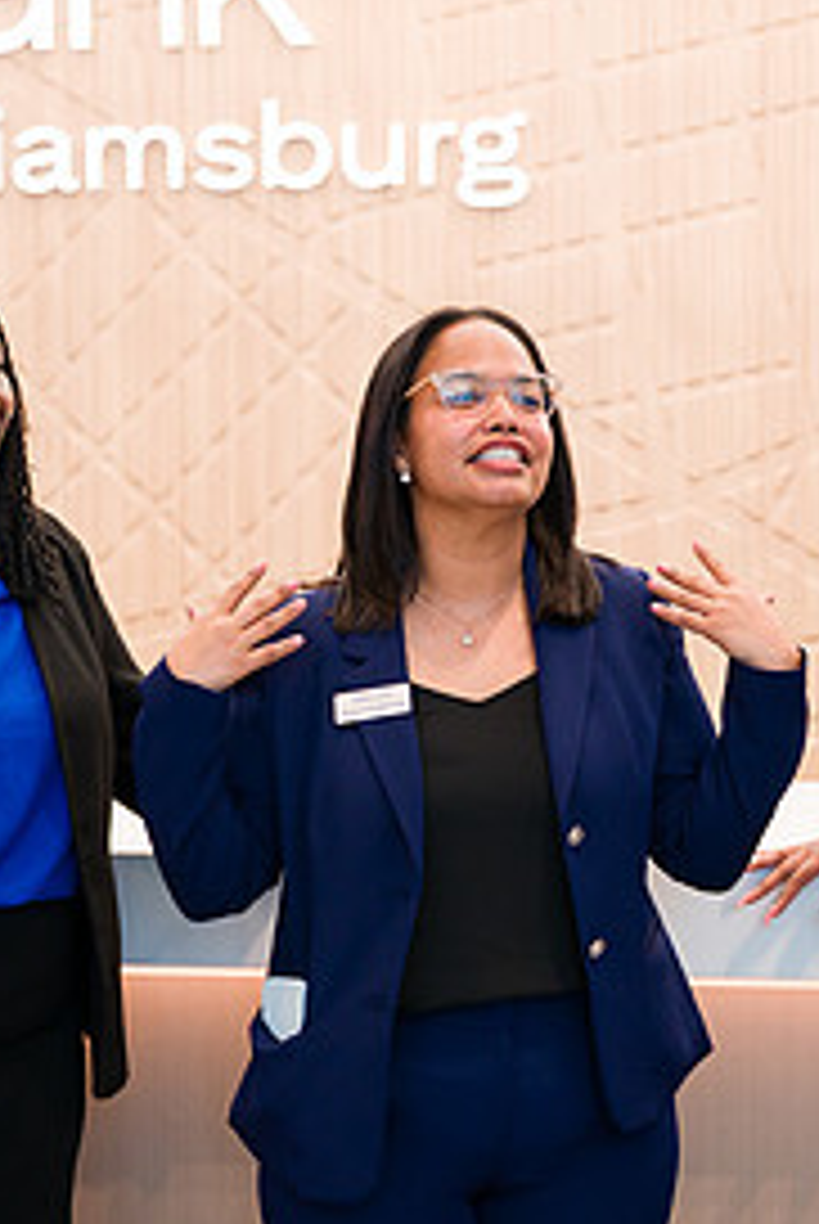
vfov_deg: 21.4
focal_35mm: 95
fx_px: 3233
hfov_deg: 14.4
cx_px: 270
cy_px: 598
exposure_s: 1/200
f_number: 3.2
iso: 500
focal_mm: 44
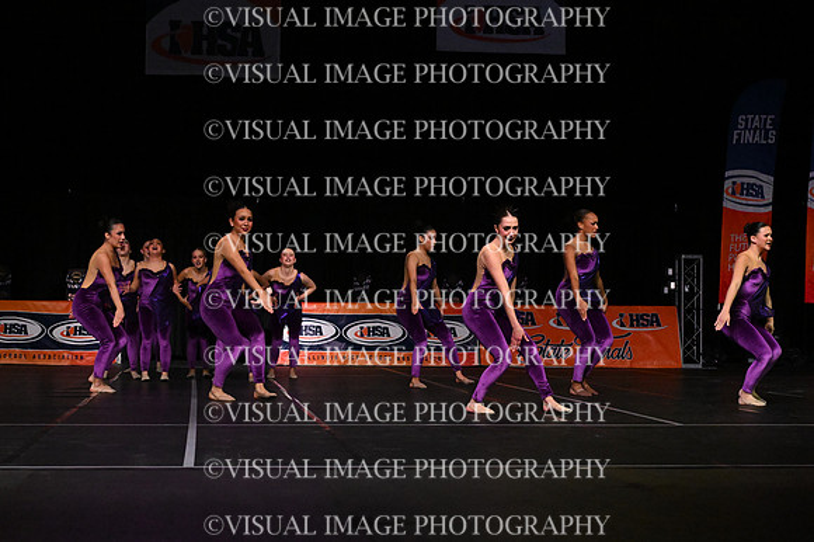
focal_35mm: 78
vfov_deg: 17.5
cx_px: 407
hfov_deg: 26.0
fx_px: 1763
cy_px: 271
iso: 8000
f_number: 4
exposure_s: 1/1000
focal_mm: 52
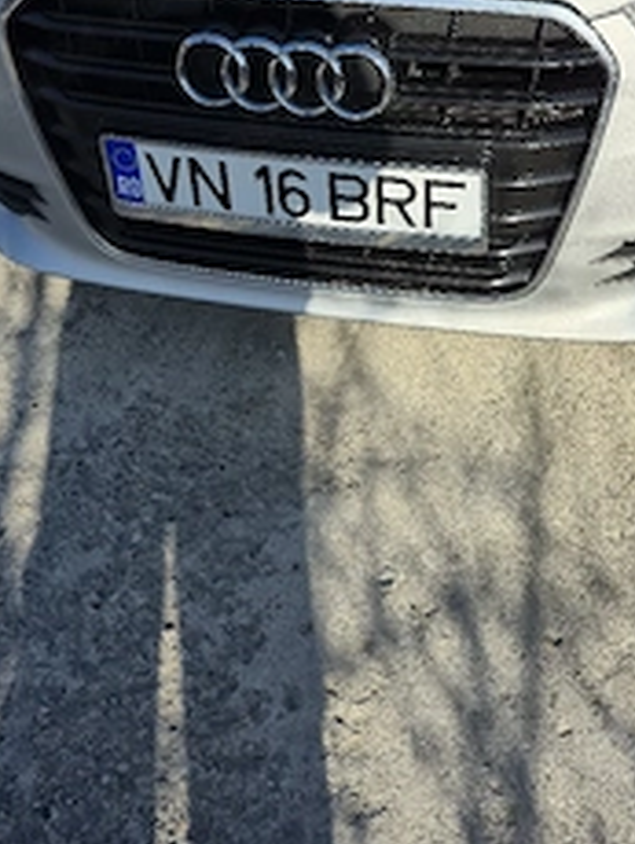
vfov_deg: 43.5
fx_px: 977
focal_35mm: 40
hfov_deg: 35.8
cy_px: 117
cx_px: 407
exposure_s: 1/1667
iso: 25
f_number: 1.8
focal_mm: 5.4
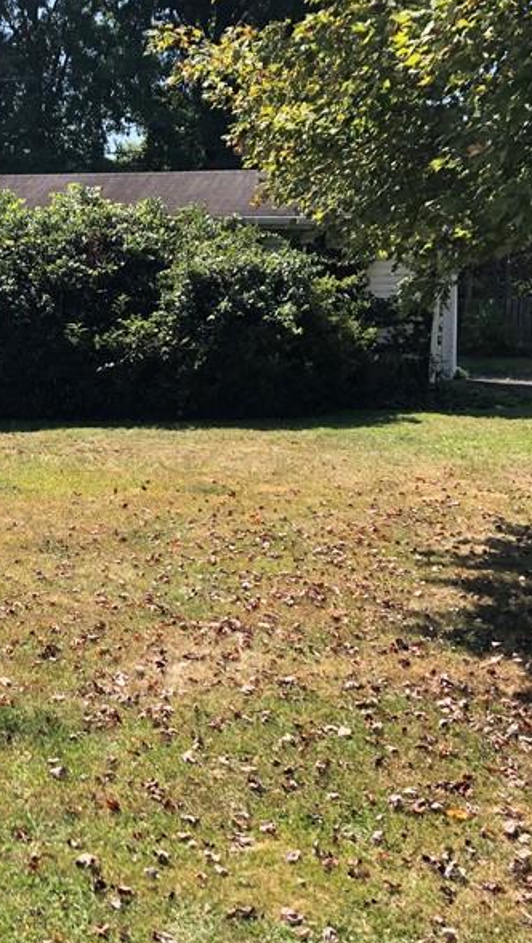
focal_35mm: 53
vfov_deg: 39.1
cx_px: 5
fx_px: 1327
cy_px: 429
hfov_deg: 21.9
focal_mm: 3.99
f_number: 1.8
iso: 20
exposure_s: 1/694
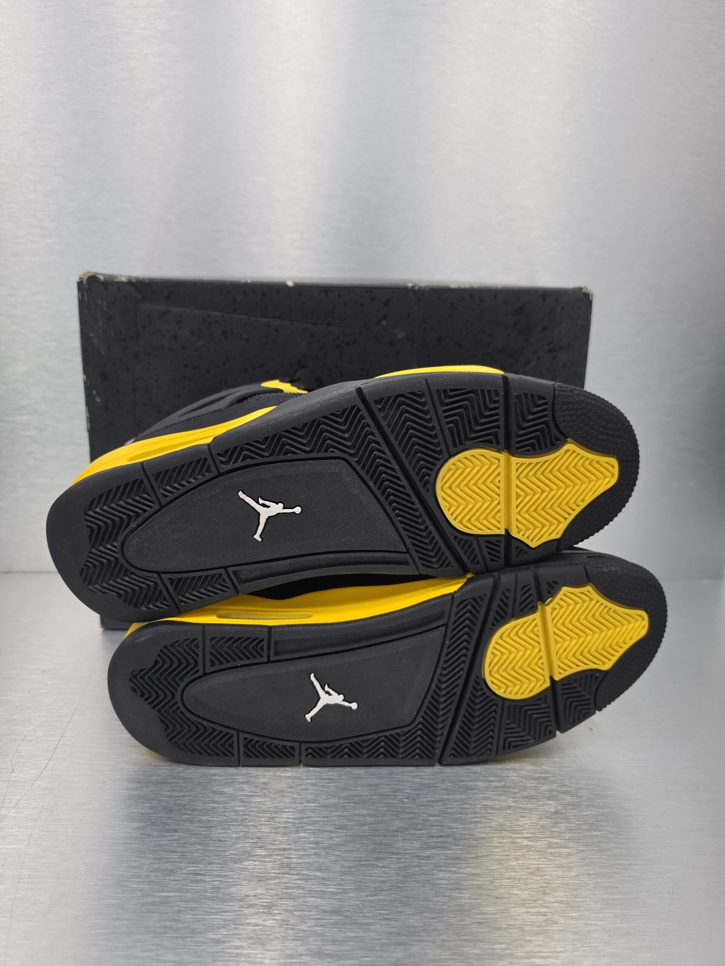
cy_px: 483
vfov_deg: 73.9
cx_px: 362
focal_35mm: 23
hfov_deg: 58.9
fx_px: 642
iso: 160
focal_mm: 6.5
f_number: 1.4
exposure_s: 1/100
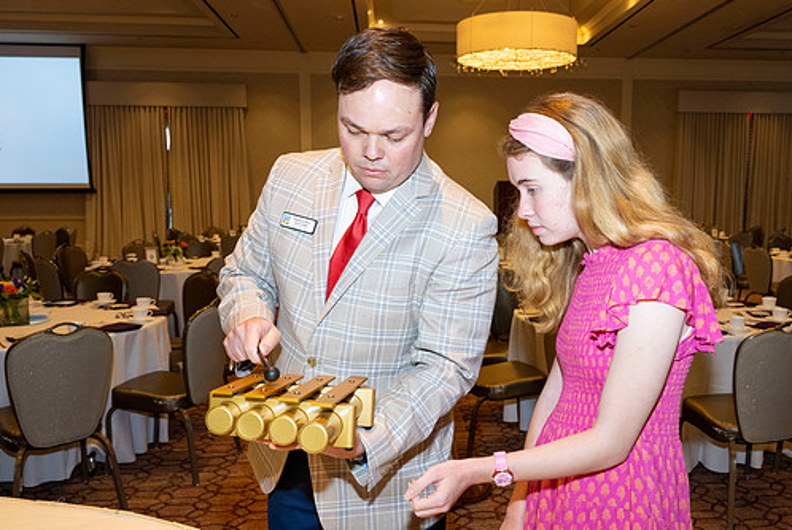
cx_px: 456
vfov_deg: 41.2
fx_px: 705
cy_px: 283
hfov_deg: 58.4
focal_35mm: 32
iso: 1600
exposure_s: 1/80
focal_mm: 27.5
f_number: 5.6
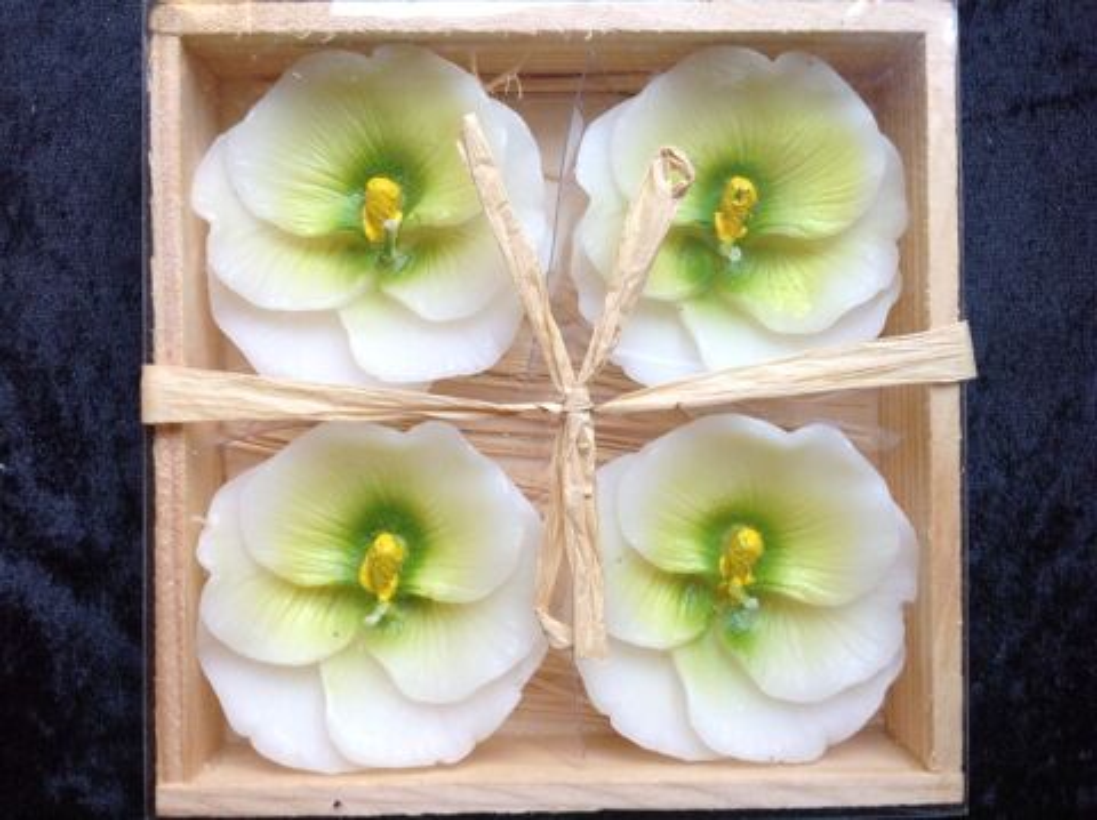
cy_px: 410
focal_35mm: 35
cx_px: 548
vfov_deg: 40.6
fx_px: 1108
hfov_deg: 52.7
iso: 50
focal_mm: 4.28
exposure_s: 1/17
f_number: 2.4
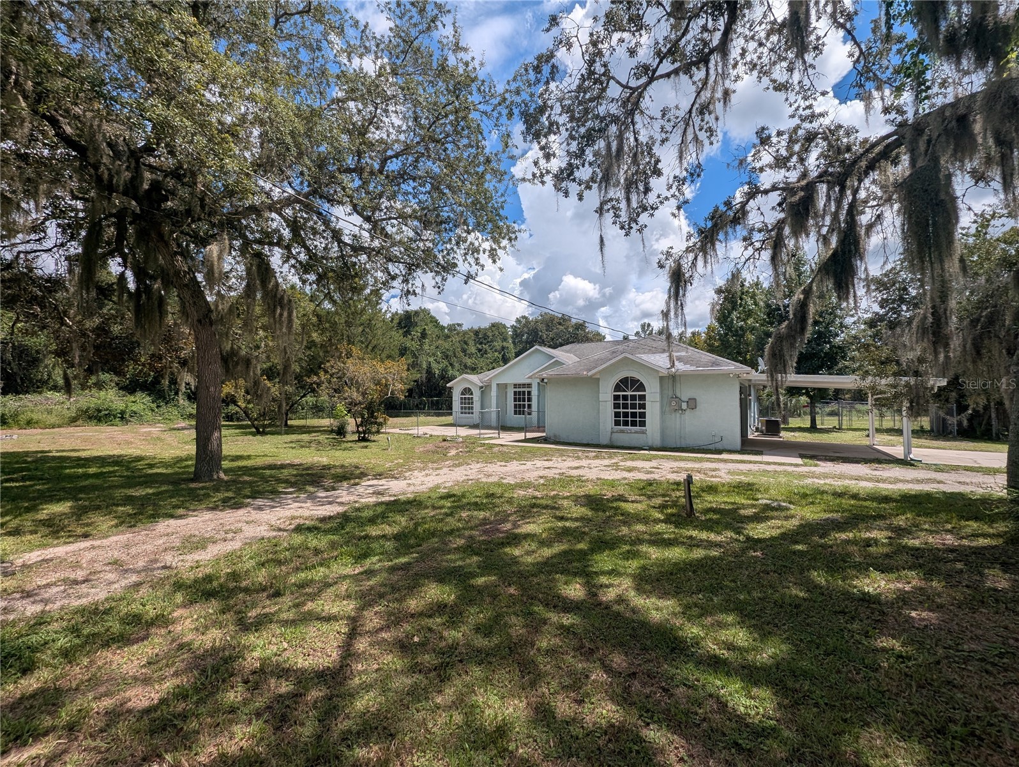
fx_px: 383
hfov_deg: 106.1
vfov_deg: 90.0
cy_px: 384
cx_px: 510
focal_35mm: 13
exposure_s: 1/2611
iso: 48
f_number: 2.2
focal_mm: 1.95
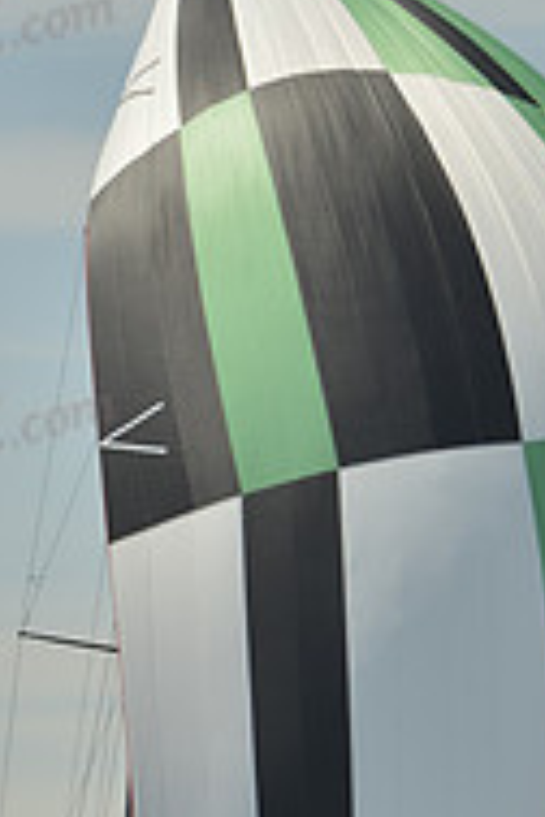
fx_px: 13942
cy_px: 635
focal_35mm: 614
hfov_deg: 2.2
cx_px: 340
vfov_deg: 3.4
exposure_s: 1/1600
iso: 280
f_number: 8
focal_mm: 200
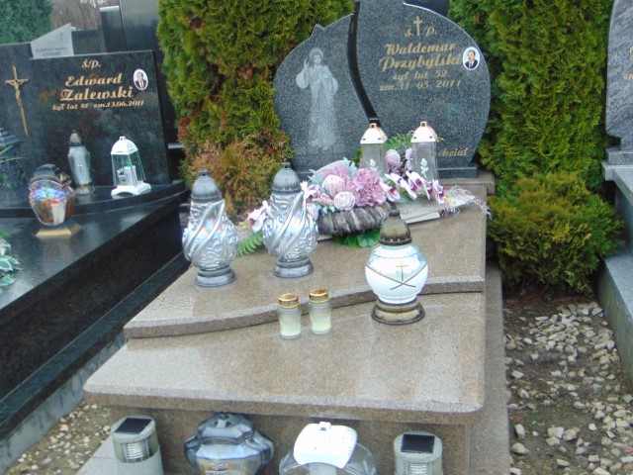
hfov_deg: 47.9
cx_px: 316
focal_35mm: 39
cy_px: 238
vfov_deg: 36.8
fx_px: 713
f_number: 3.3
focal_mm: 6.9
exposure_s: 1/60
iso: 100
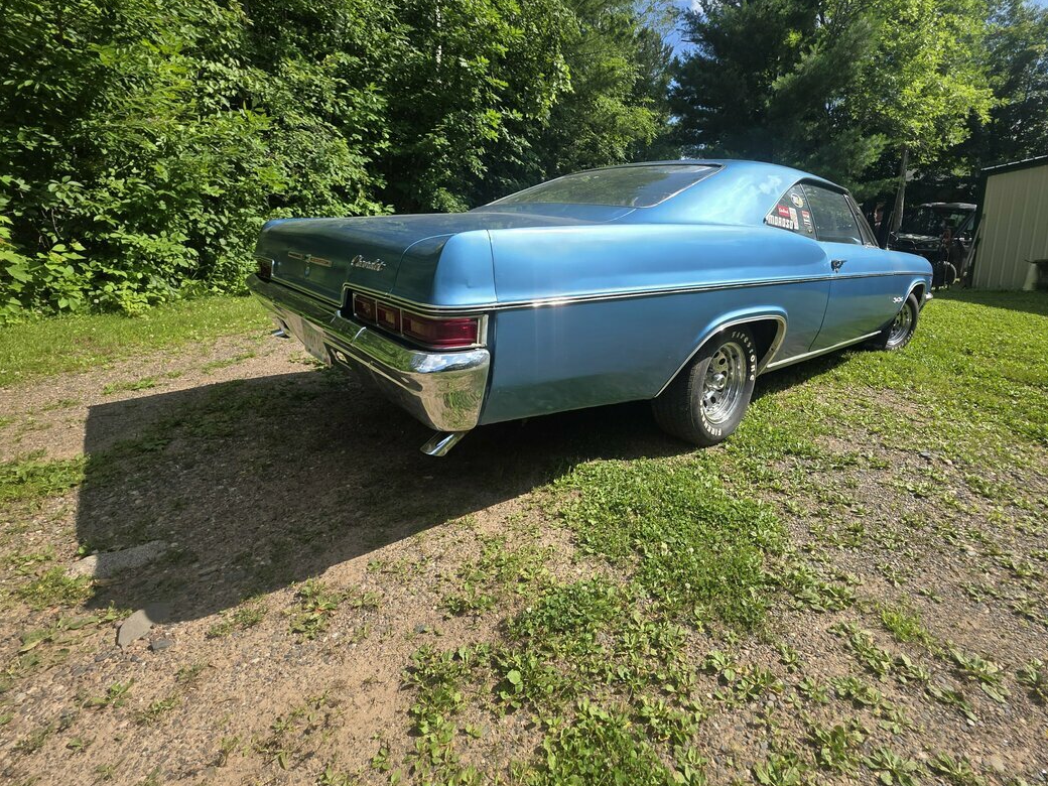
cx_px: 603
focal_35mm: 15
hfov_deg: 97.4
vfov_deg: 81.4
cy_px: 345
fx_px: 454
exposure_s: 1/1580
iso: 40
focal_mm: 2.2
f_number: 1.9
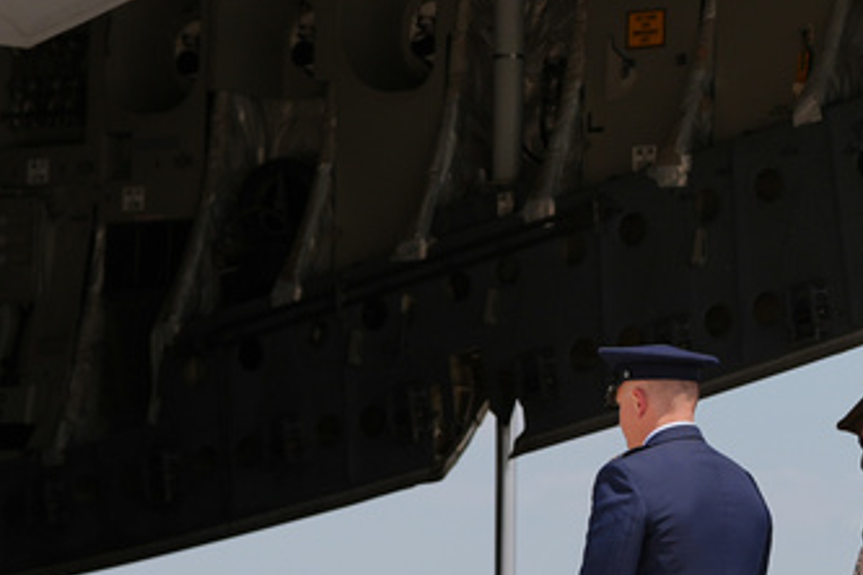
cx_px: 695
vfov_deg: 5.9
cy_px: 306
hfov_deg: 8.8
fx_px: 5609
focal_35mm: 234
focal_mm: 76
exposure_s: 1/2500
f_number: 4
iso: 125
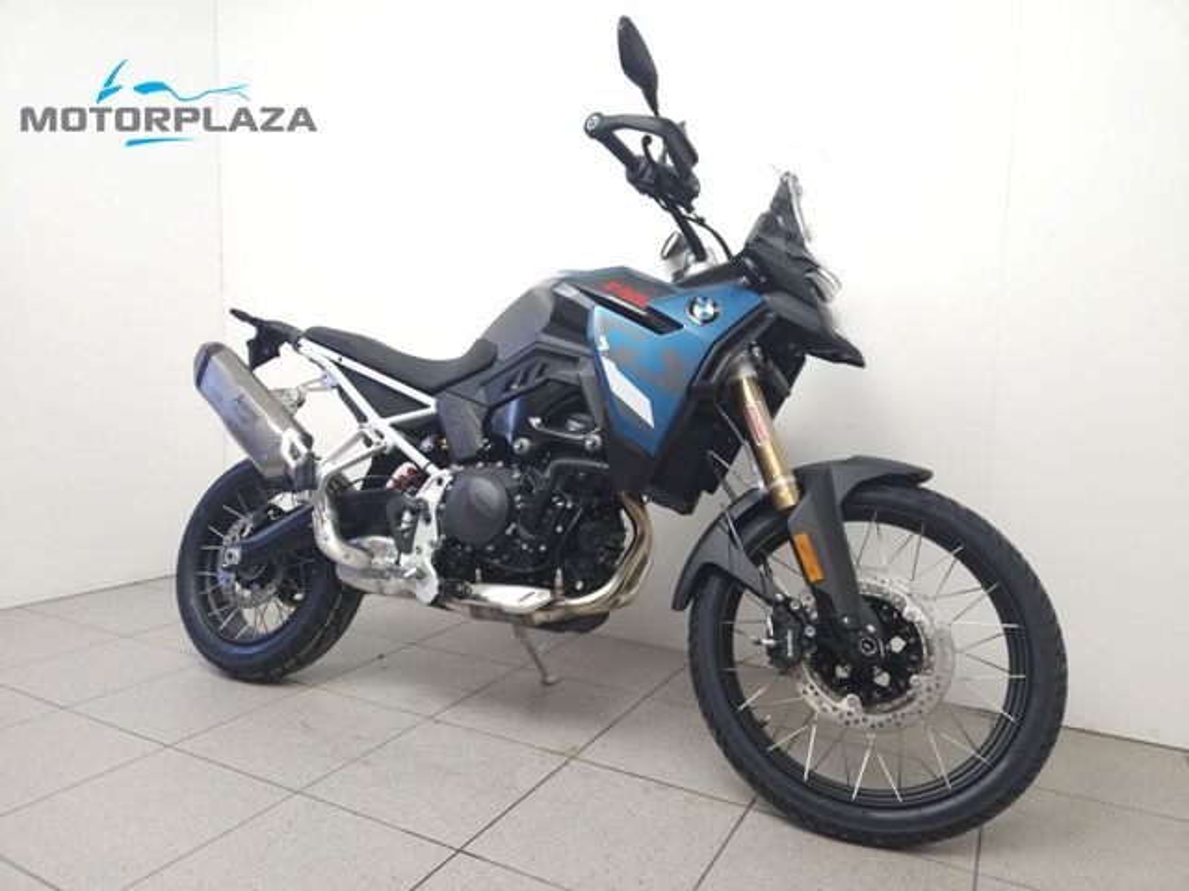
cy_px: 446
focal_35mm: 23
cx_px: 594
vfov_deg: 58.9
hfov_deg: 73.9
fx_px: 790
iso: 125
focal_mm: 5.4
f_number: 1.8
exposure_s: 1/100
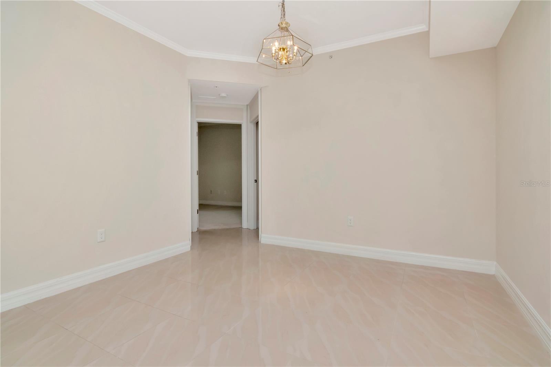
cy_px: 184
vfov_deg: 72.0
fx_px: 252
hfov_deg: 95.0
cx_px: 276
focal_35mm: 16
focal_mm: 11
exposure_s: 1/160
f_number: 11
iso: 1000
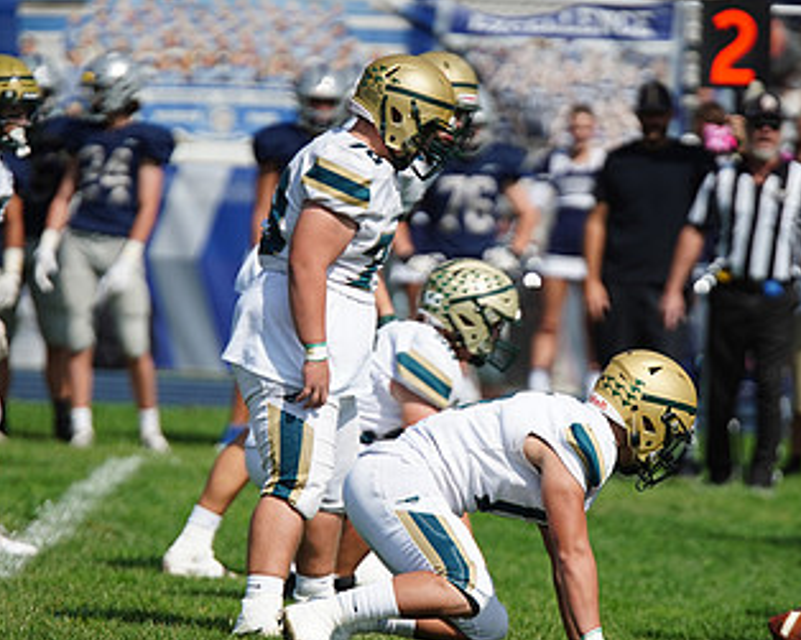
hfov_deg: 3.7
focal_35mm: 520
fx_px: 12324
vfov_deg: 3.0
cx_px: 403
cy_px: 361
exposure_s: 1/8000
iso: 400
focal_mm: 300
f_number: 2.8
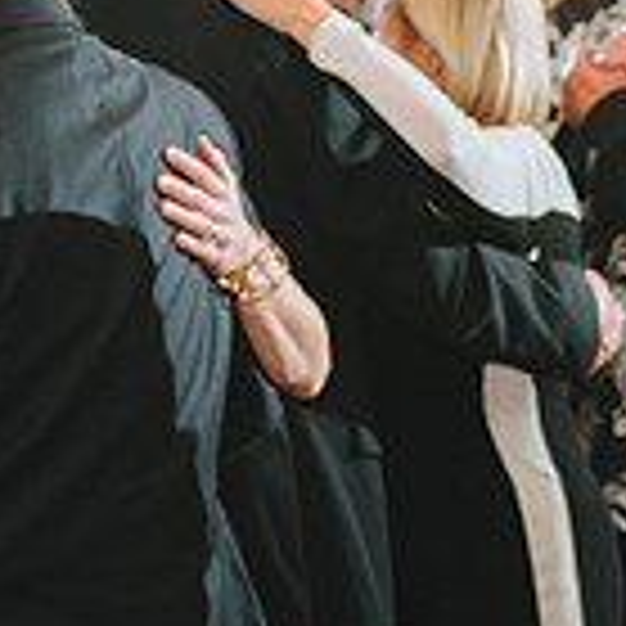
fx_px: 3560
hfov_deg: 9.5
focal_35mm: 174
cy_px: 433
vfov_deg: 10.0
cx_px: 1199
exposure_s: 1/160
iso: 1250
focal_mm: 45
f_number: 3.5
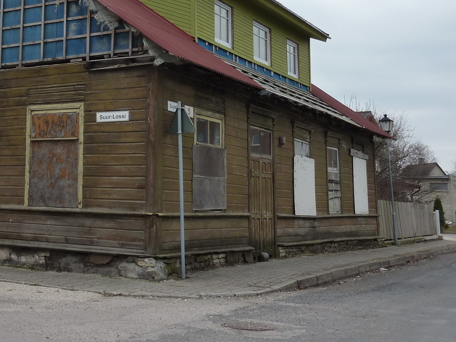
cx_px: 62
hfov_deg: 35.1
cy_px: 59
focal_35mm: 52
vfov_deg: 27.4
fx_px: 685
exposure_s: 1/500
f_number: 4
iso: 125
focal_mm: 5
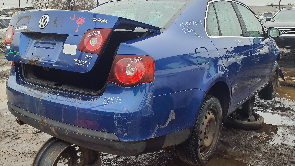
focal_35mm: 34
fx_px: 266
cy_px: 79
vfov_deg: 34.6
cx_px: 139
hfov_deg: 58.0
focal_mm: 3.58
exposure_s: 1/413
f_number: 1.9
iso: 40
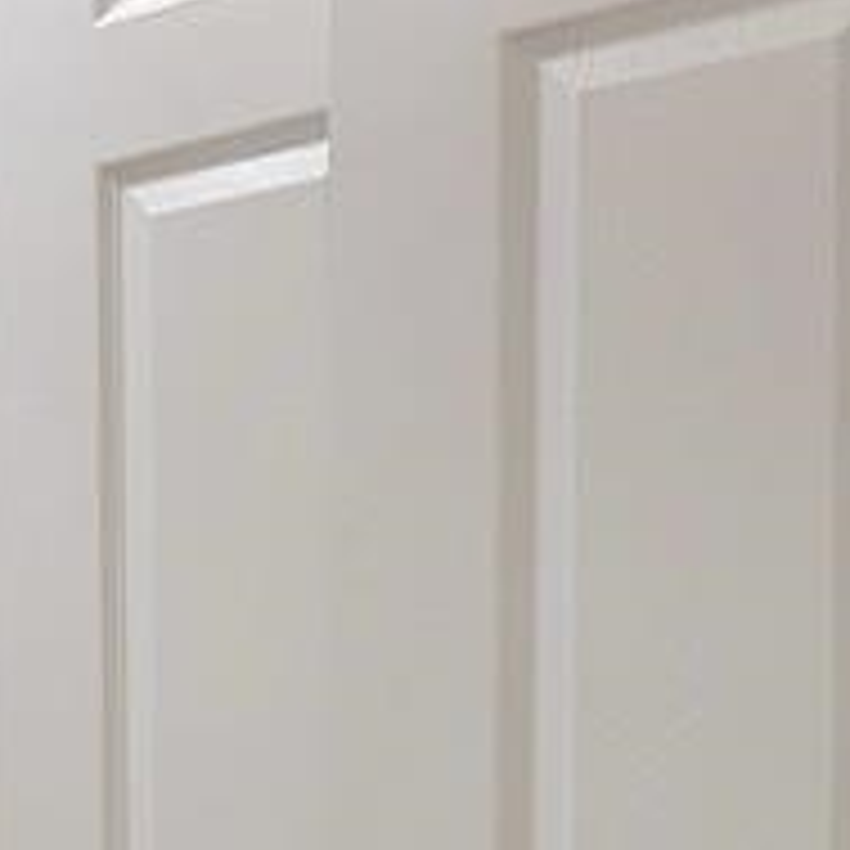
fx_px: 2000
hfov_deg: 19.6
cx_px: -558
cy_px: 720
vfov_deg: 23.5
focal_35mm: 72
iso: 33
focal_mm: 2.02
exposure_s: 1/164
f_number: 1.7
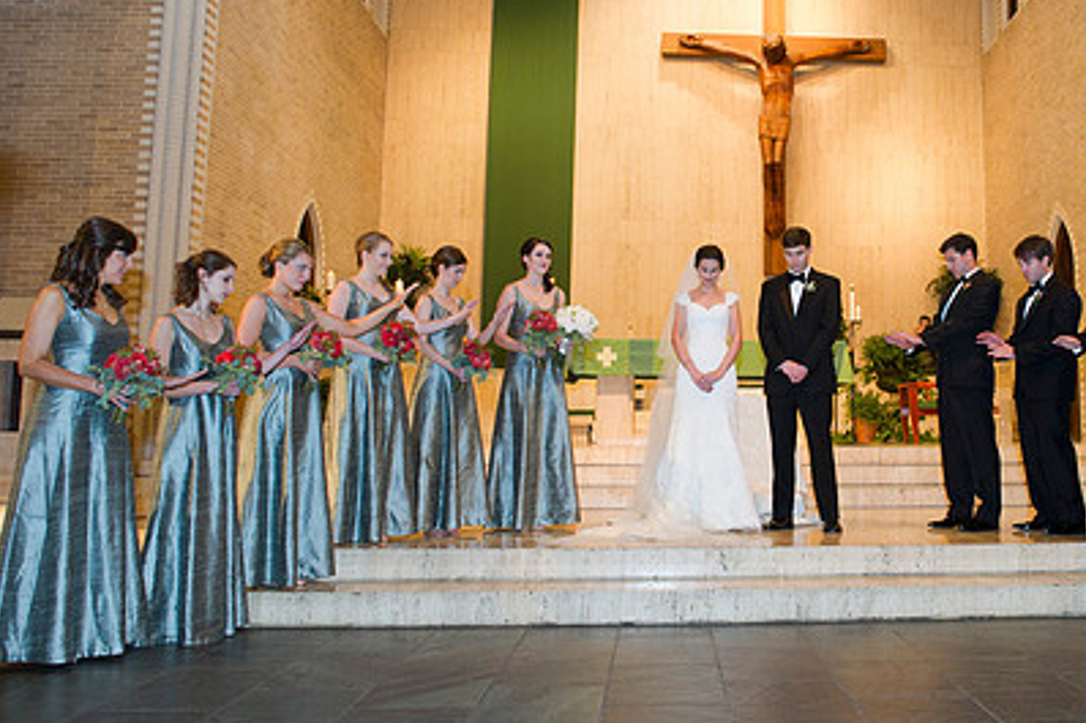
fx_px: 1055
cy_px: 292
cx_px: 759
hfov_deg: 52.9
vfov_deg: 37.7
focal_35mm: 35
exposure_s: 1/80
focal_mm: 24
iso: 1600
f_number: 5
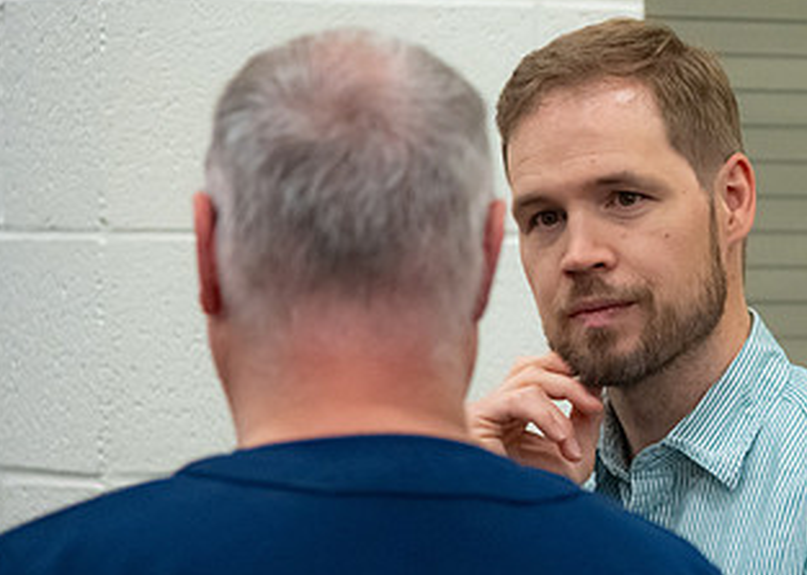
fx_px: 6458
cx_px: 933
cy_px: 287
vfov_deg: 5.1
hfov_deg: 7.1
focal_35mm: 282
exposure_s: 1/250
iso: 2500
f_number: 4
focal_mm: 120
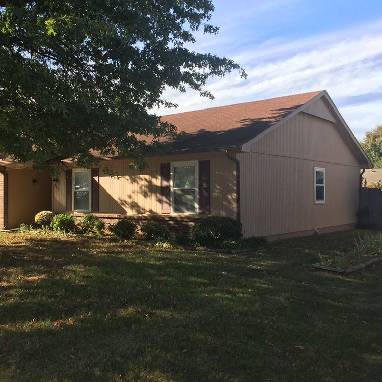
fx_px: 437
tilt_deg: +1.6
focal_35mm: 35
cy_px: 189
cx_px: 159
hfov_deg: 47.0
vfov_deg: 47.2
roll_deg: -0.2
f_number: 2.2
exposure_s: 1/719
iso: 32
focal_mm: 4.15
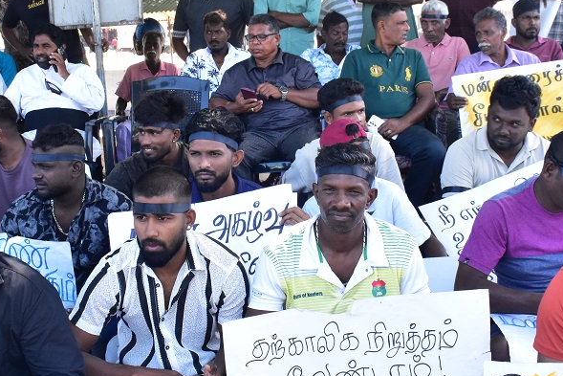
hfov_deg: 36.2
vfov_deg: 24.6
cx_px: 261
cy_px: 158
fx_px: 860
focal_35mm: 55
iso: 2000
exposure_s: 1/200
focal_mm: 18
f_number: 11
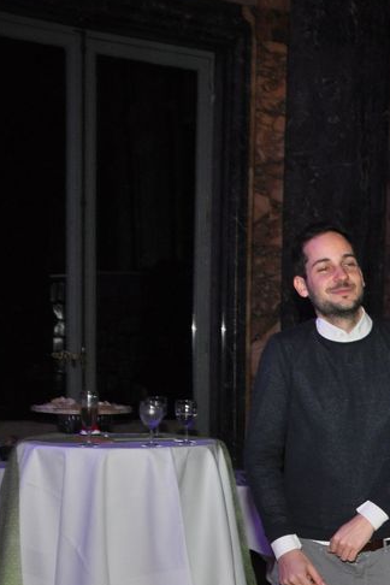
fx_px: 1154
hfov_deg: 16.0
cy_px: 460
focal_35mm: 71
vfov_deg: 27.9
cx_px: 717
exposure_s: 1/60
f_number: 4
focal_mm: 18
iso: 800
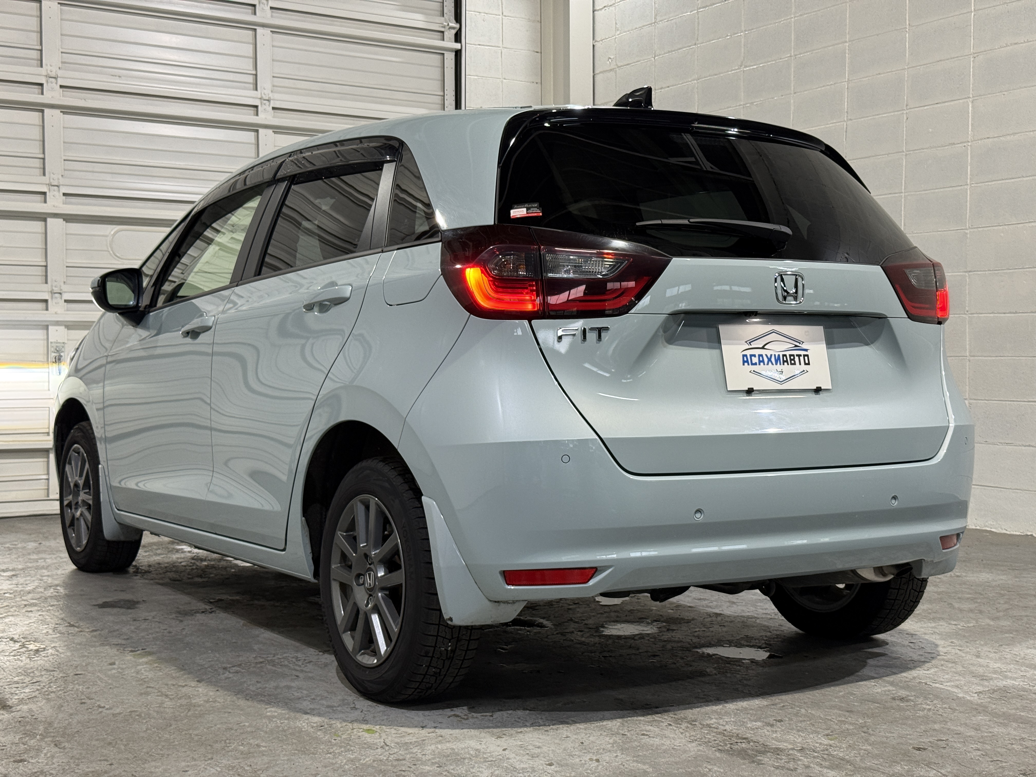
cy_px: 388
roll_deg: -0.1
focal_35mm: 48
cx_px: 518
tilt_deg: -1.4
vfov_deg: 30.3
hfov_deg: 39.7
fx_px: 1437
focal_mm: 6.76
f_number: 1.78
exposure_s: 1/60
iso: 100
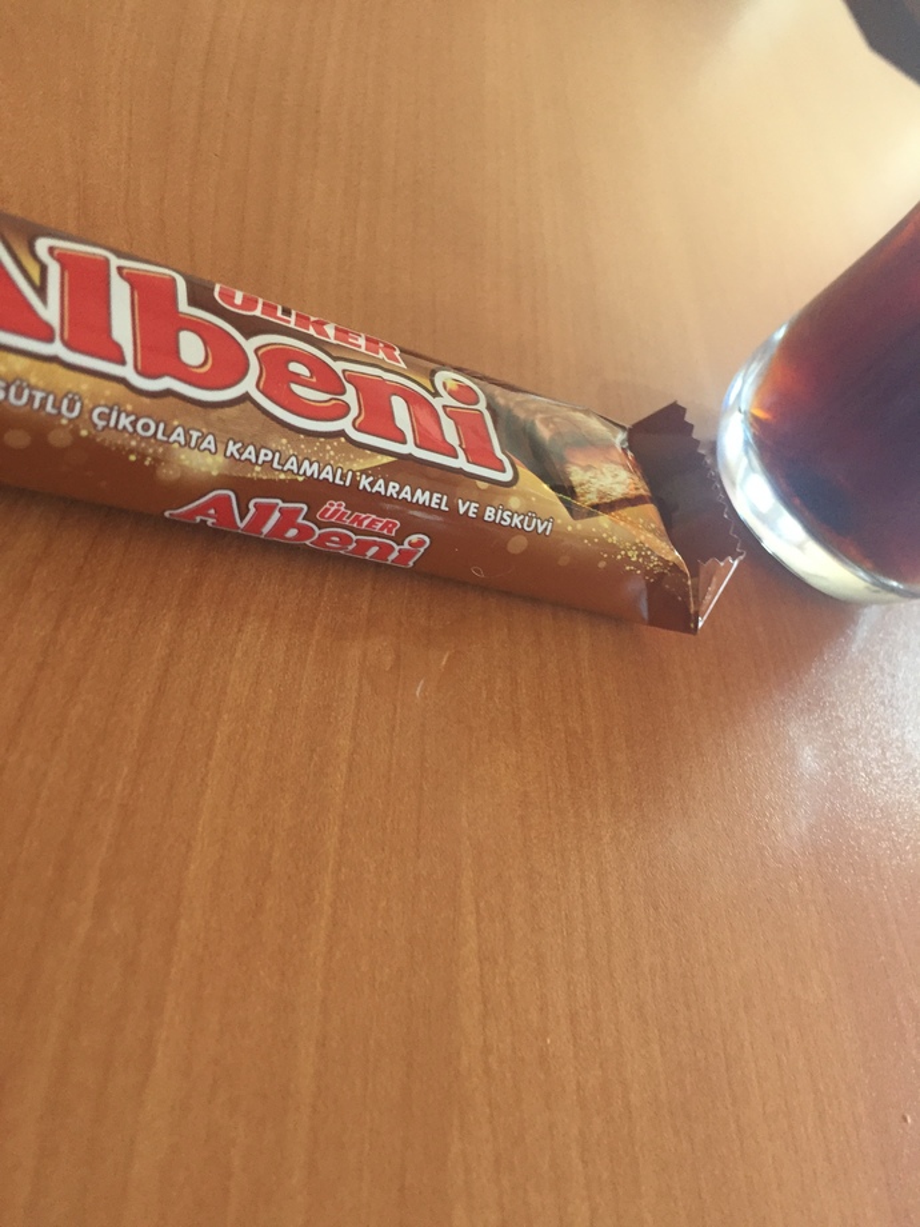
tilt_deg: -37.6
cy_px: 614
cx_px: 460
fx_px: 1028
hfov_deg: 48.2
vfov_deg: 61.7
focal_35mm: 29
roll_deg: -41.7
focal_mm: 4.15
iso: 80
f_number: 2.2
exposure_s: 1/33
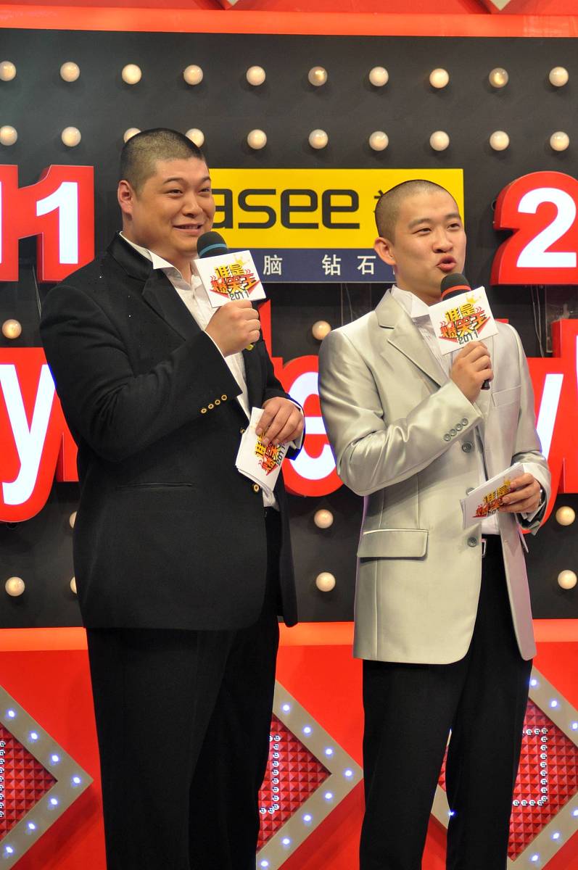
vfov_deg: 11.4
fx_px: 4346
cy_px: 435
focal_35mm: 180
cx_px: 289
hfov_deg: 7.6
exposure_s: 1/125
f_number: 4.2
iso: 800
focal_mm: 120
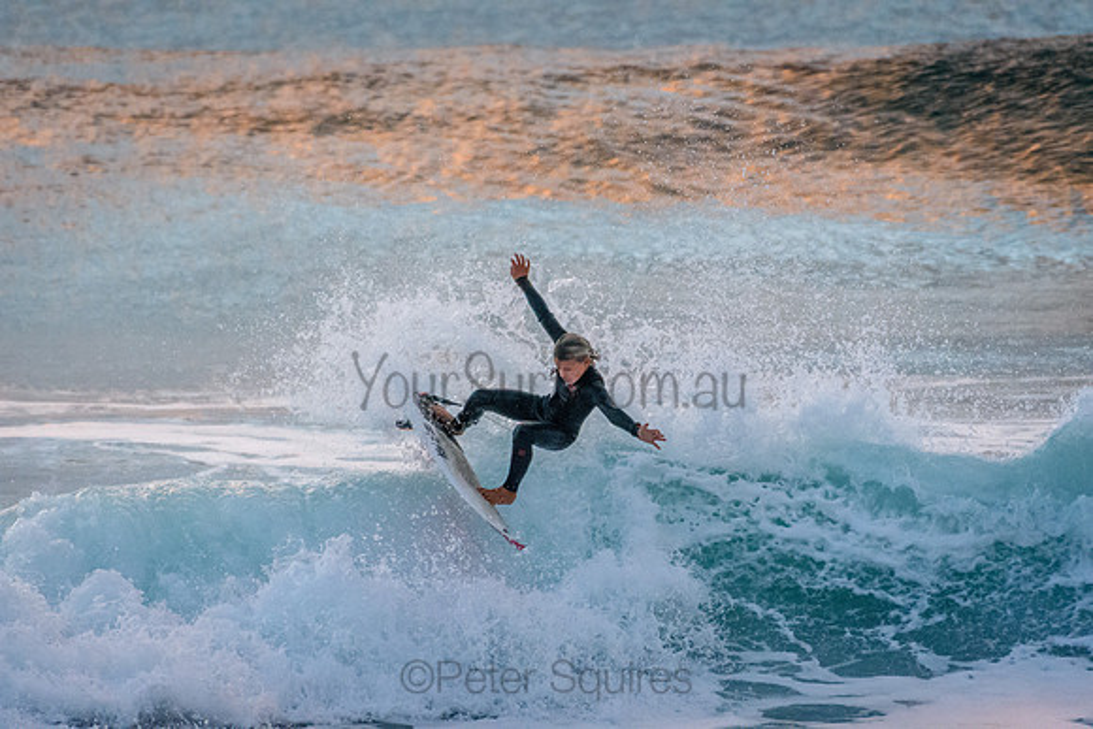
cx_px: 546
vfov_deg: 1.8
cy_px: 364
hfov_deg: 2.7
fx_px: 22775
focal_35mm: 750
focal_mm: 500
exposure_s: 1/1250
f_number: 5.6
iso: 2200
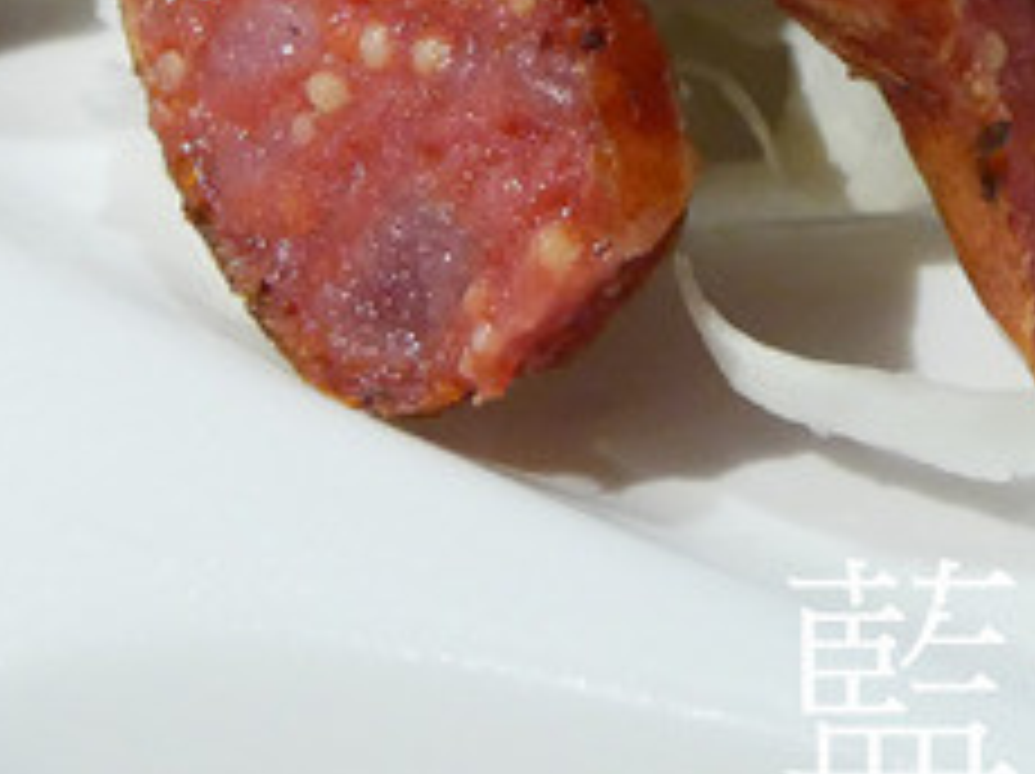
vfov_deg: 5.1
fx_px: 8662
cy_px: -587
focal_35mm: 290
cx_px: 846
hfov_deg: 6.8
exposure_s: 1/60
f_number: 4.6
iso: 3200
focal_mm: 37
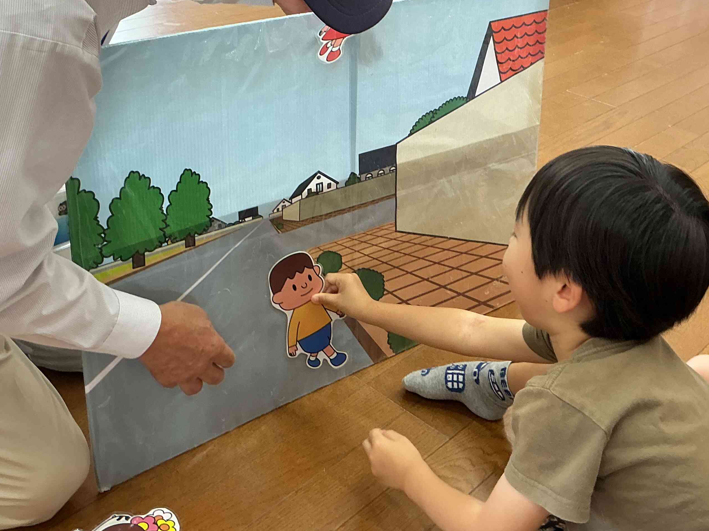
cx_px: 364
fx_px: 942
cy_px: 142
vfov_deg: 31.0
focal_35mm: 46
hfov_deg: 41.2
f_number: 1.8
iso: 50
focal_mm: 3
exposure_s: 1/60
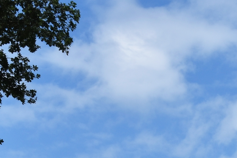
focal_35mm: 223
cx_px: 350
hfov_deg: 9.0
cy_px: 281
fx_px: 1468
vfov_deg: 6.0
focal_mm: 34
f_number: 10
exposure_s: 1/400
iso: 200
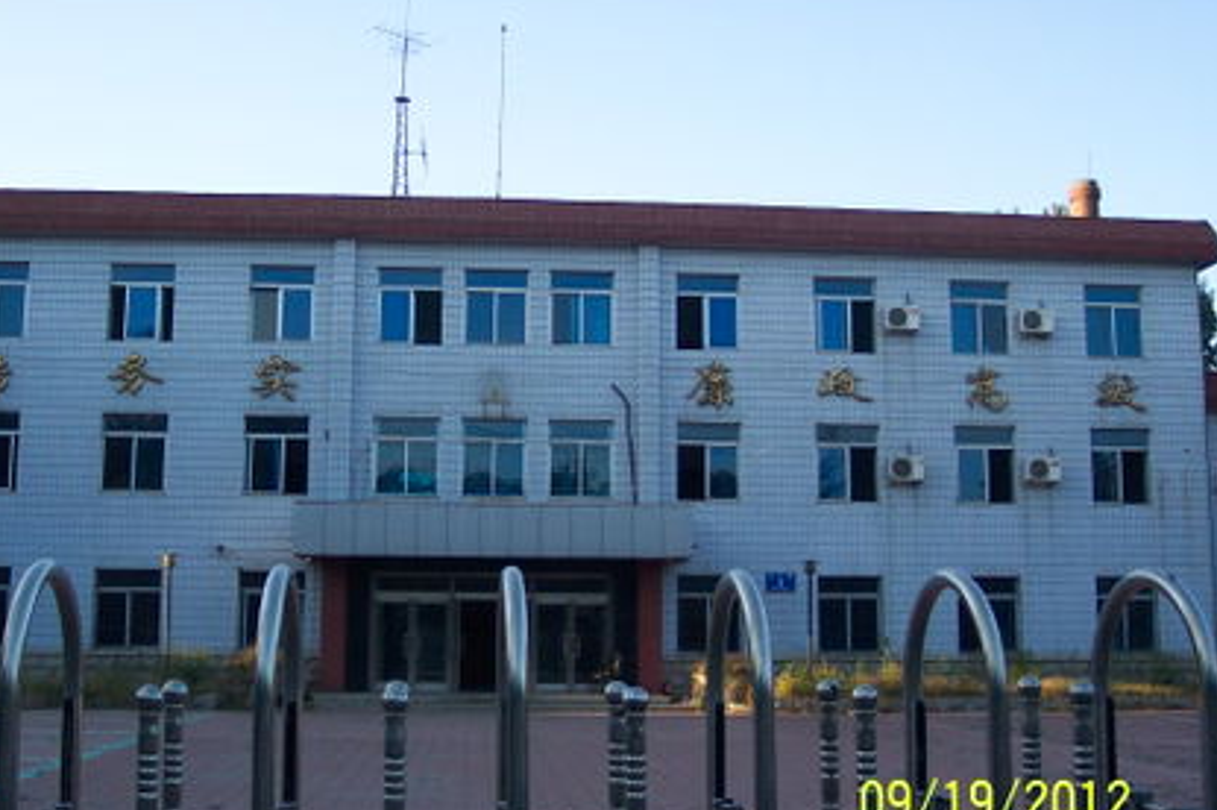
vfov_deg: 30.5
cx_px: 572
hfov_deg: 44.5
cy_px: 402
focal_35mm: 44
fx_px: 1486
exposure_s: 1/350
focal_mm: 8
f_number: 2.8
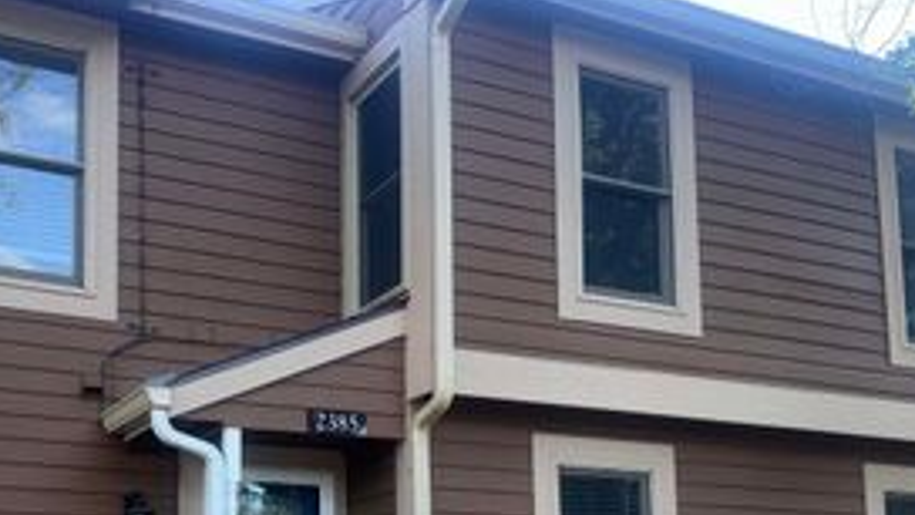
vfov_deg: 23.9
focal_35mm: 48
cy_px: 507
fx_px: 1165
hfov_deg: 42.6
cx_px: 346
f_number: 1.78
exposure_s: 1/243
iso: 64
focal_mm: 6.76
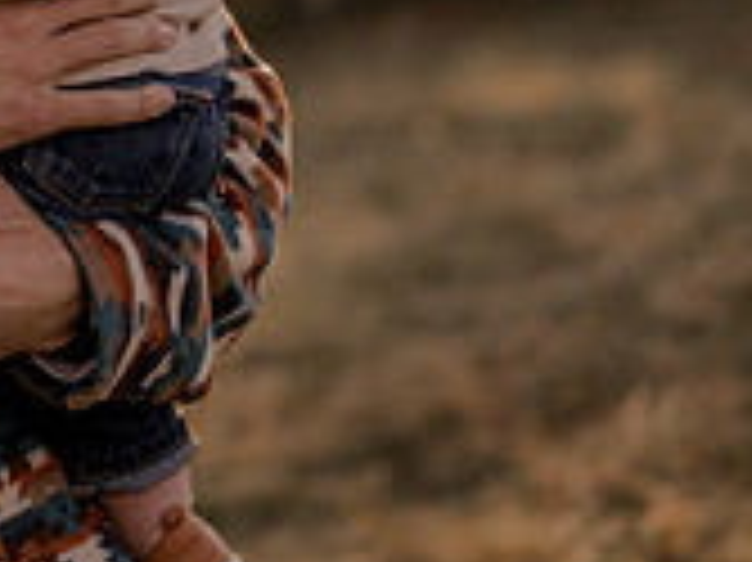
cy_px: -196
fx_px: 3625
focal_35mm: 167
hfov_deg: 11.5
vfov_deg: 8.7
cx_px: -212
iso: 250
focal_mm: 50
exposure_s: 1/1600
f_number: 1.8
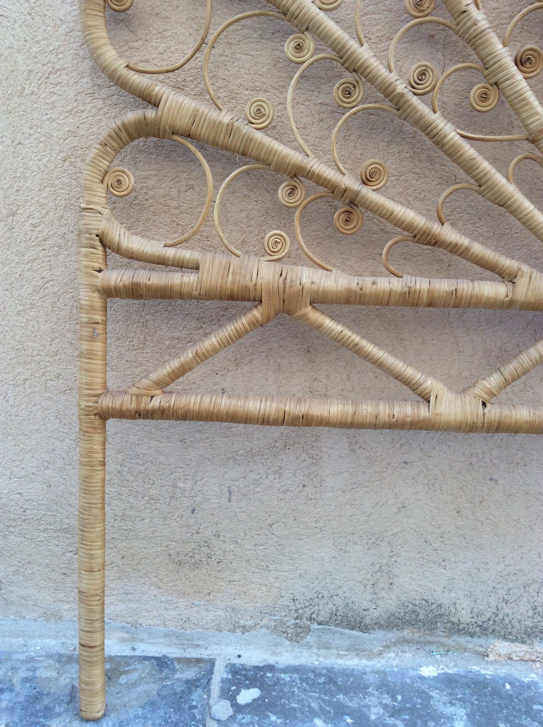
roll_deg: +1.9
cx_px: 272
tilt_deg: -10.7
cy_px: 364
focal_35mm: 32
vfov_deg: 56.9
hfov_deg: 44.1
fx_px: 671
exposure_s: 1/100
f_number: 2.4
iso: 50
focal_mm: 3.3
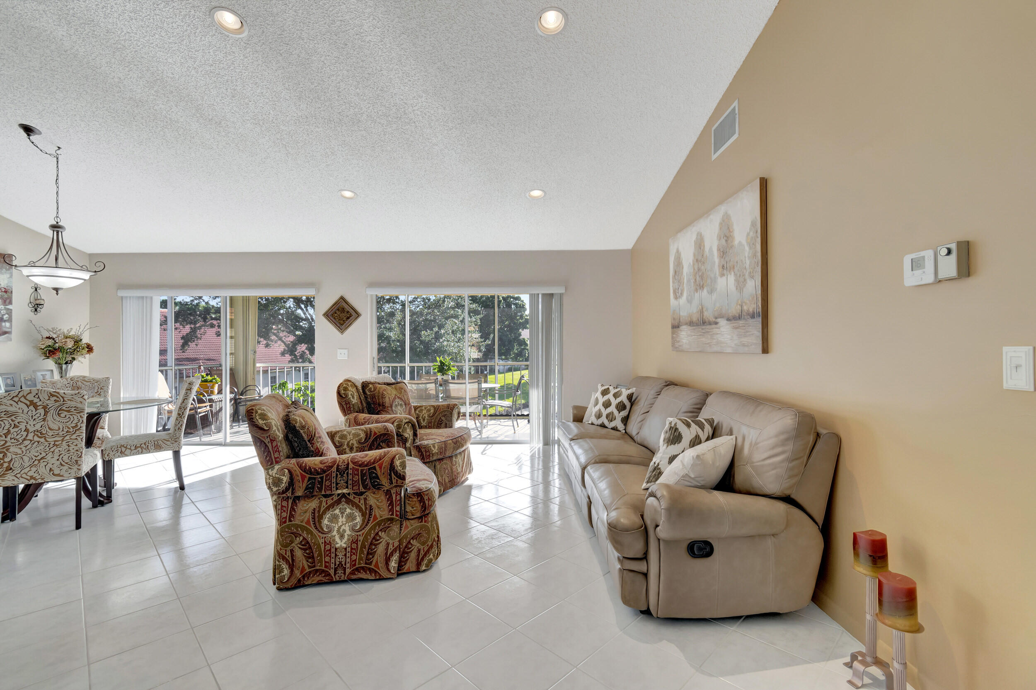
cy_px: 345
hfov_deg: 100.4
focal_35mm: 15
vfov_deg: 77.3
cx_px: 518
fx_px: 432
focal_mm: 10
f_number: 8
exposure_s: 1/30
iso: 500
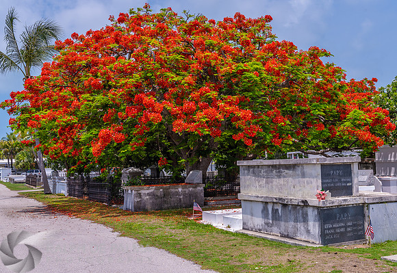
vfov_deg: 34.0
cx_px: 223
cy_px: 125
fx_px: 446
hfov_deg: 47.9
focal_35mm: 40
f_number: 8
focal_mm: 36
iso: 64
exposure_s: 1/200
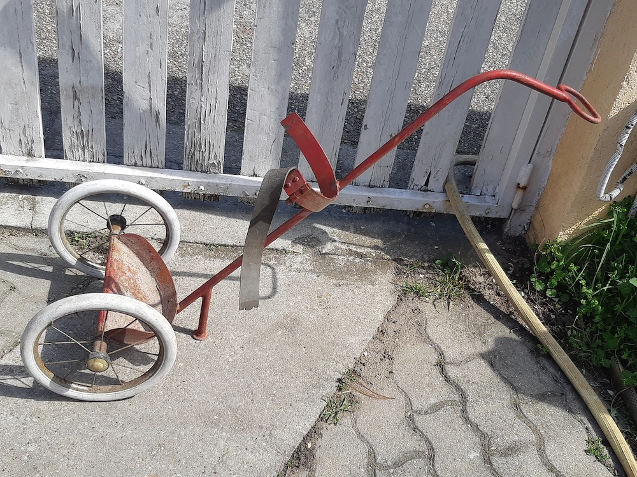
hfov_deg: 67.3
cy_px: 238
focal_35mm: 26
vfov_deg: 53.1
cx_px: 318
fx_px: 478
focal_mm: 3.93
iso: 40
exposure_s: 1/1504
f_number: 1.7
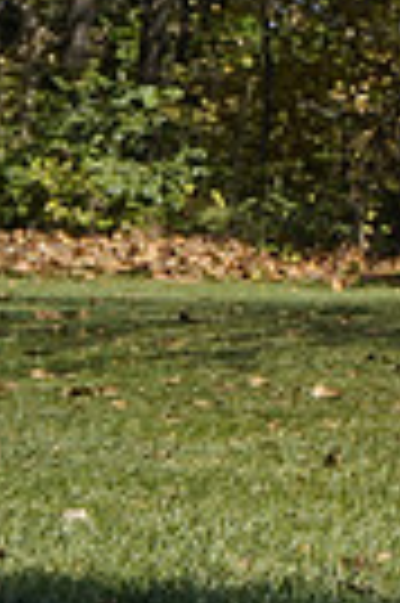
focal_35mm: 303
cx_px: 1204
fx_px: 5063
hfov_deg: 4.4
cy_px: -25
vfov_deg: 6.8
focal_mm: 70
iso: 1600
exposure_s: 1/2500
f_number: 8
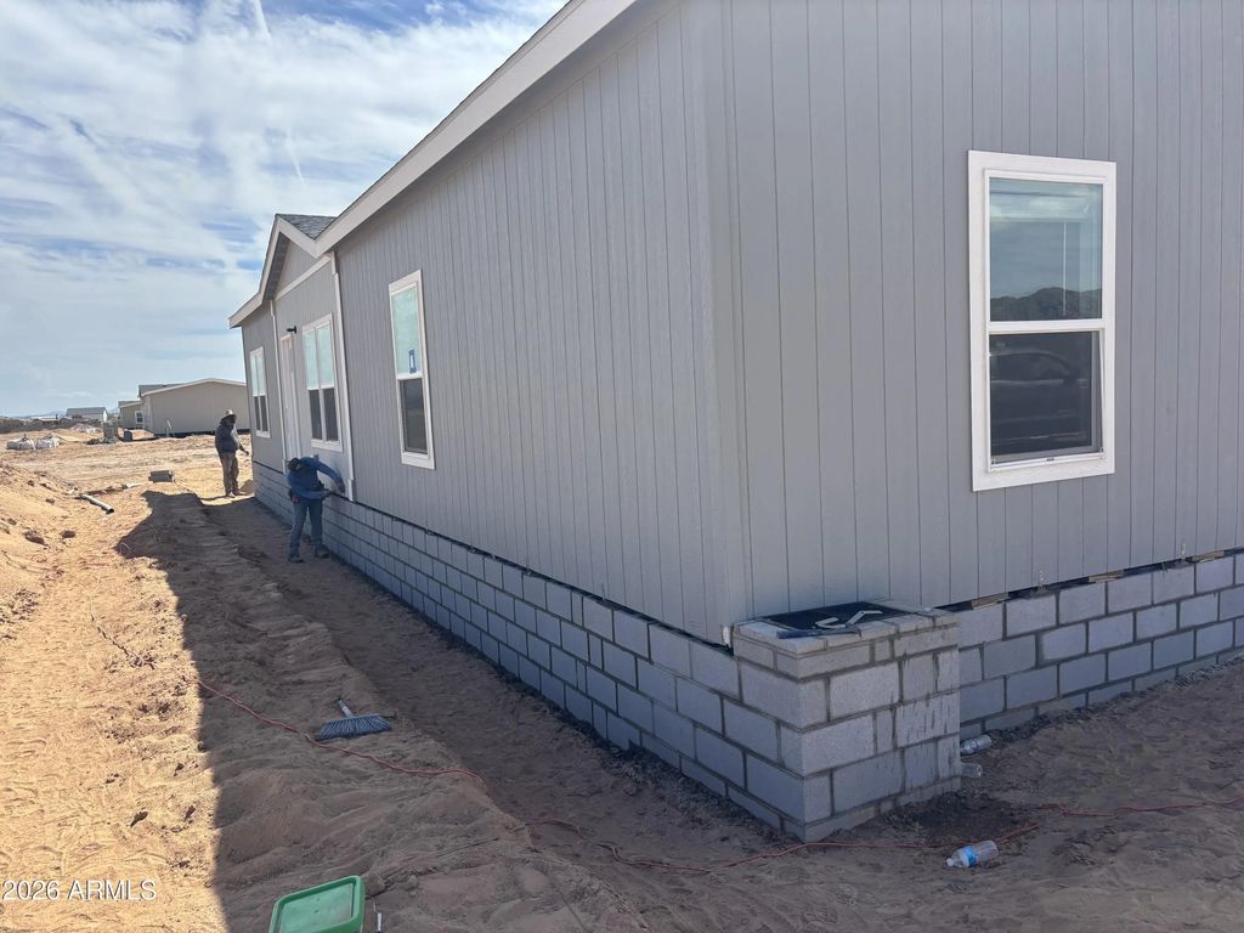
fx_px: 934
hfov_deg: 67.3
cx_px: 622
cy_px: 466
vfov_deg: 53.1
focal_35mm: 26
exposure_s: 1/2857
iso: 50
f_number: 1.6
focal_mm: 5.96
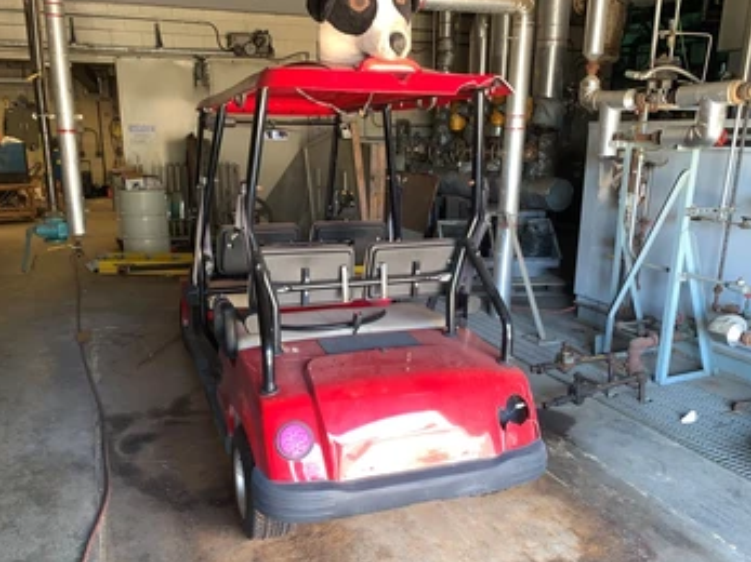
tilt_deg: -15.3
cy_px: 320
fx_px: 651
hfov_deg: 59.9
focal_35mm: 30
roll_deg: -0.6
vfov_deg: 46.6
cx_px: 355
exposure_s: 1/17
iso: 40
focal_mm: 4.25
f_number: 1.8
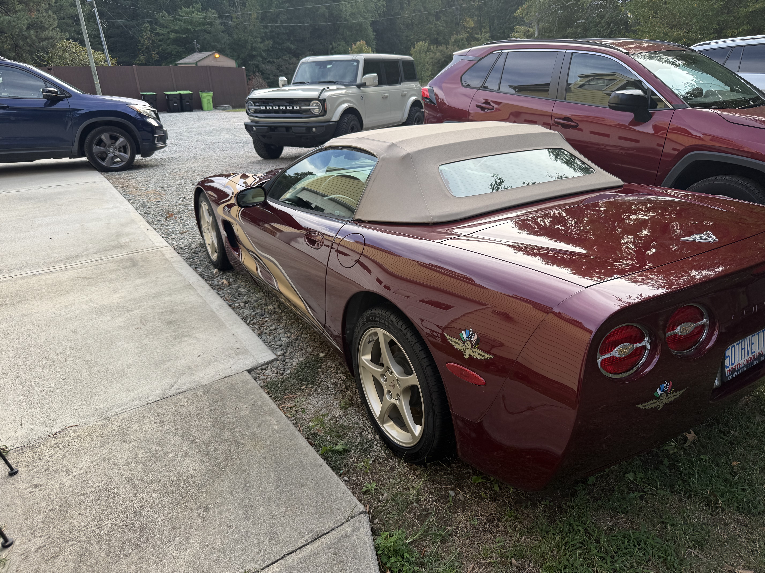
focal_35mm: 24
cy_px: 286
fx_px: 530
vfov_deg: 56.8
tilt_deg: -22.4
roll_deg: +3.5
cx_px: 382
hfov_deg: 71.6
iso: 80
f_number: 1.78
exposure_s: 1/765
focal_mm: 6.76
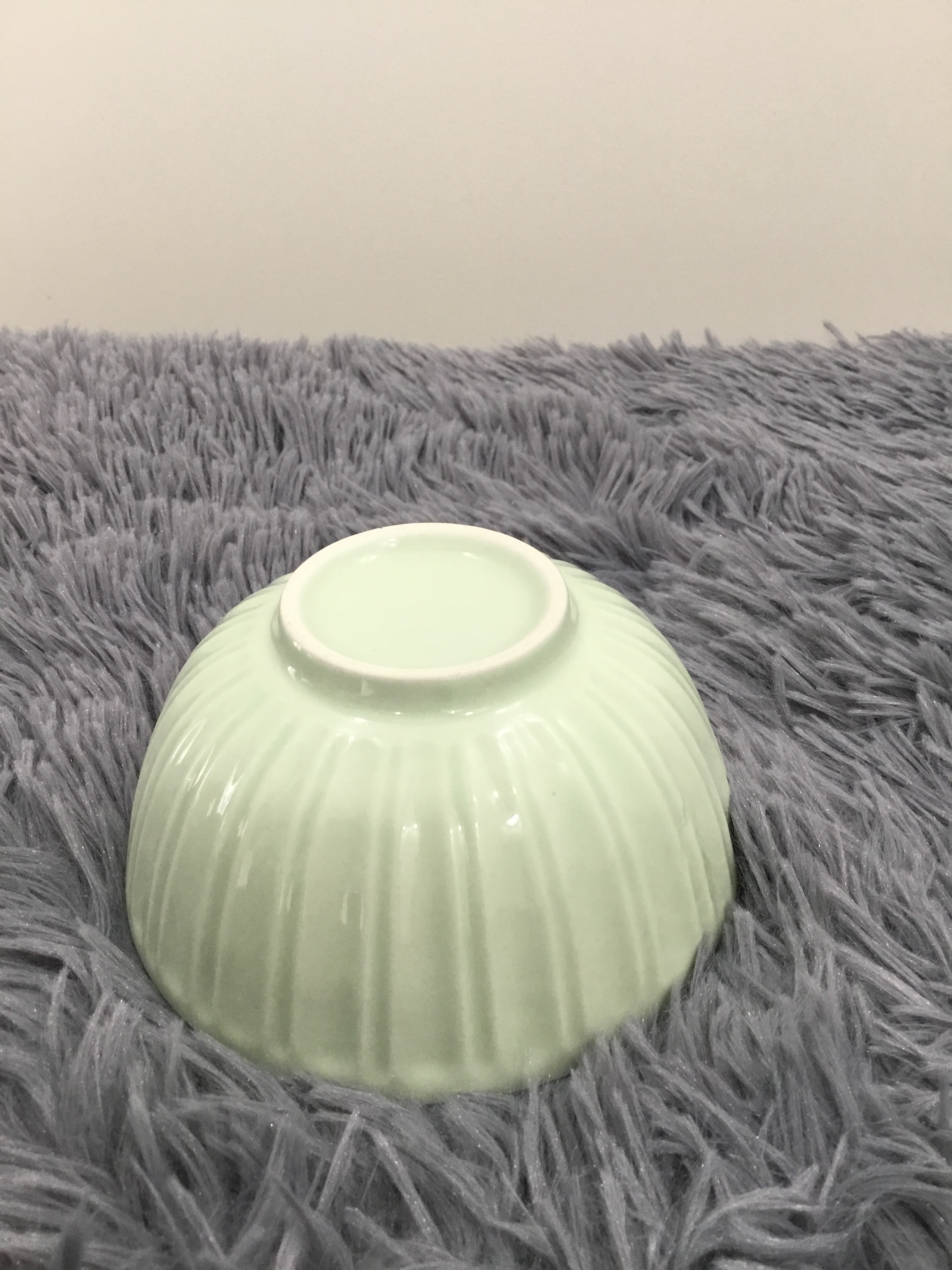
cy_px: 635
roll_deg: +2.2
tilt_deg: -34.6
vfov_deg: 58.4
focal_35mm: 31
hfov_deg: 45.4
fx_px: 1137
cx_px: 476
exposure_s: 1/33
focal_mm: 3.3
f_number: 2.4
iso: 64
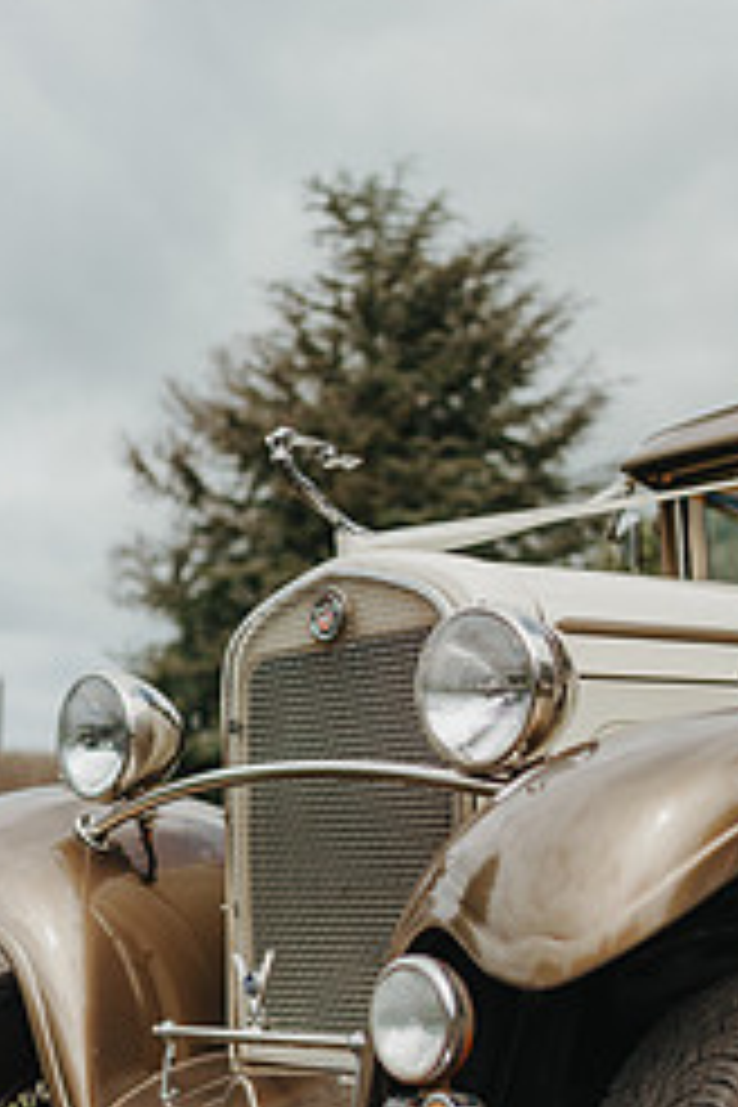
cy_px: 801
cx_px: 472
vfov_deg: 31.0
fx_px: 1968
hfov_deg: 21.2
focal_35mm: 64
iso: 100
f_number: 1.4
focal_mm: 35
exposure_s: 1/5000
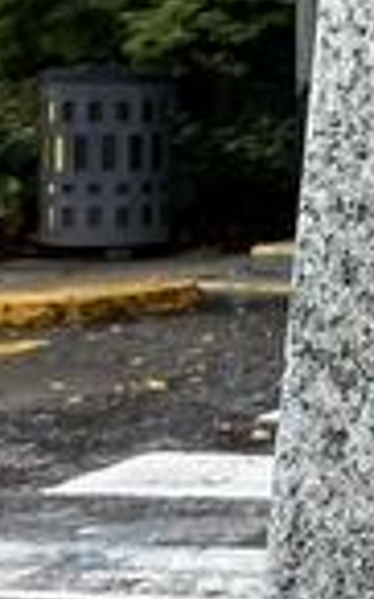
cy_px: 94
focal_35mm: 151
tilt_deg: -5.3
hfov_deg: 7.0
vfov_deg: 13.8
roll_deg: -1.1
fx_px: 2467
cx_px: 1418
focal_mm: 5.1
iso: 50
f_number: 1.6
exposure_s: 1/777
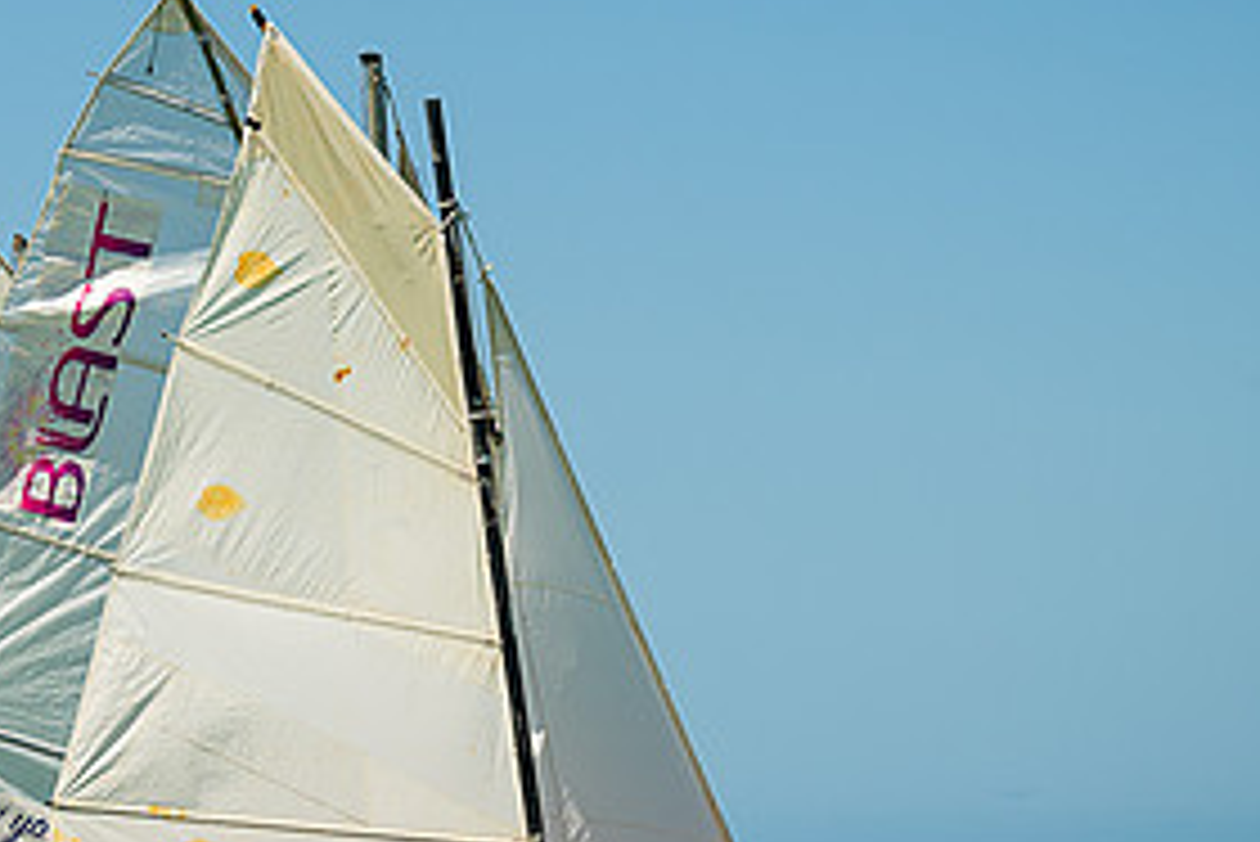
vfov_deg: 4.9
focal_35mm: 282
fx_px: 9875
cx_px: 268
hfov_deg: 7.3
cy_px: 329
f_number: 8
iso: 72
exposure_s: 1/320
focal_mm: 110
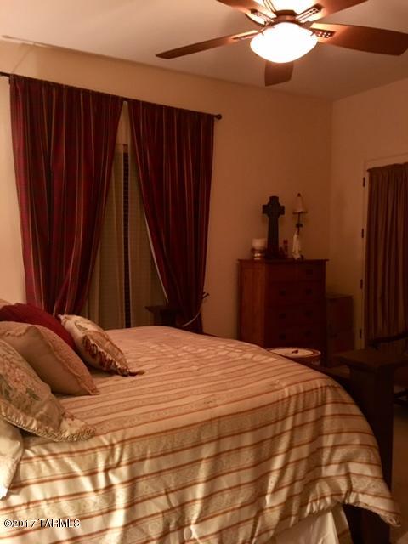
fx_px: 456
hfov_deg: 48.2
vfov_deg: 61.7
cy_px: 272
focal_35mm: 29
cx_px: 204
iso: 400
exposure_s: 1/15
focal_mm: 4.15
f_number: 2.2
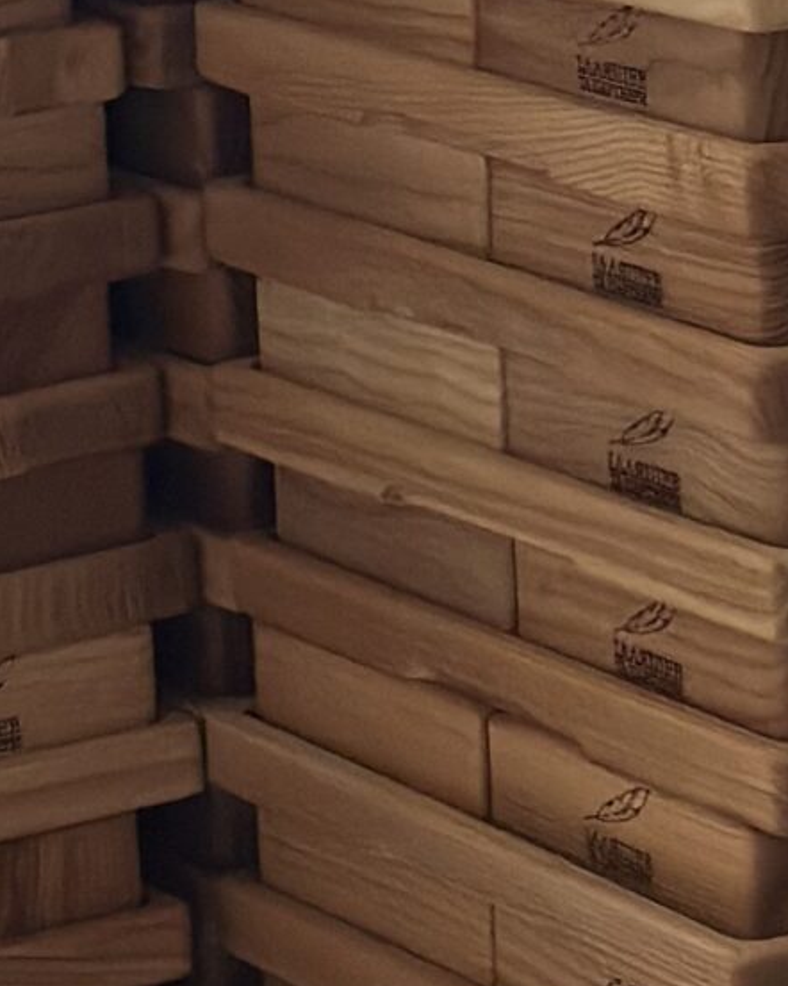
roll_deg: +4.4
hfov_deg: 7.1
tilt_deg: -10.1
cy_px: 7
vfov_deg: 8.9
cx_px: 307
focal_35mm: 217
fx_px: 6330
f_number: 1.78
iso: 320
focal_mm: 6.86
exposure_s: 1/60
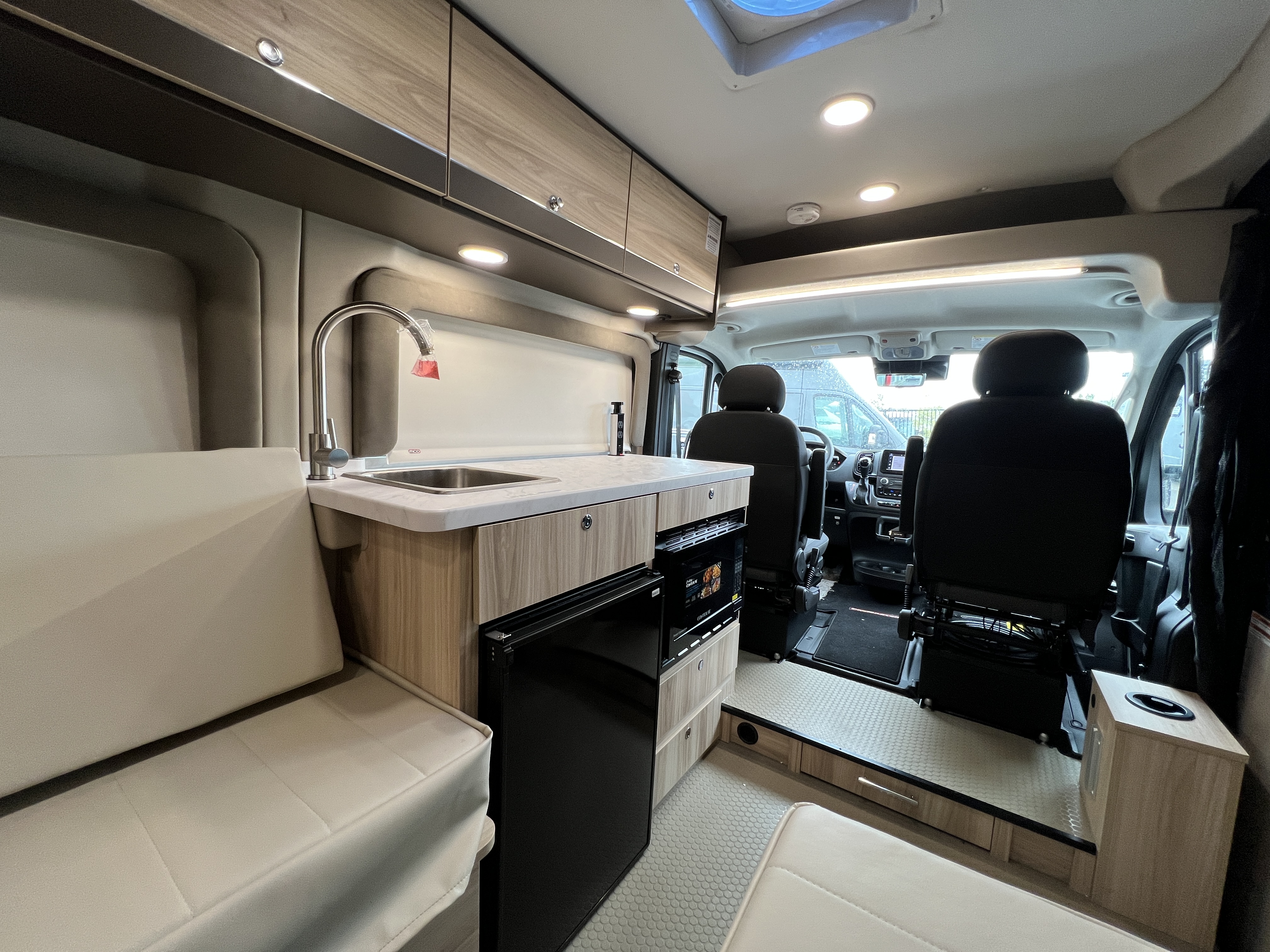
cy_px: 476
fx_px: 477
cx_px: 635
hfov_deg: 106.2
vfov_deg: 89.9
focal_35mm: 13
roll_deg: +1.3
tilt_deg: -7.7
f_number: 1.8
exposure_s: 1/75
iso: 80
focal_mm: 1.57
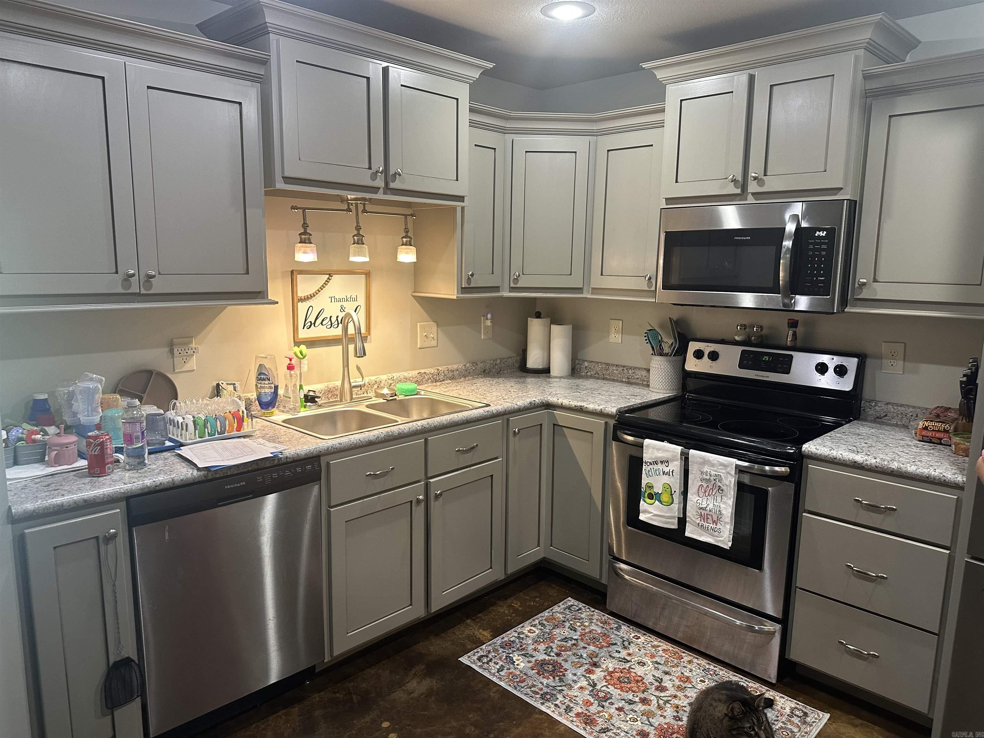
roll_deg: -0.8
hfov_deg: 71.6
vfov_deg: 56.8
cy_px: 369
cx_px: 492
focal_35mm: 24
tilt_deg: -8.5
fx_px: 682
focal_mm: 6.86
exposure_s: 1/60
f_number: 1.78
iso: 200
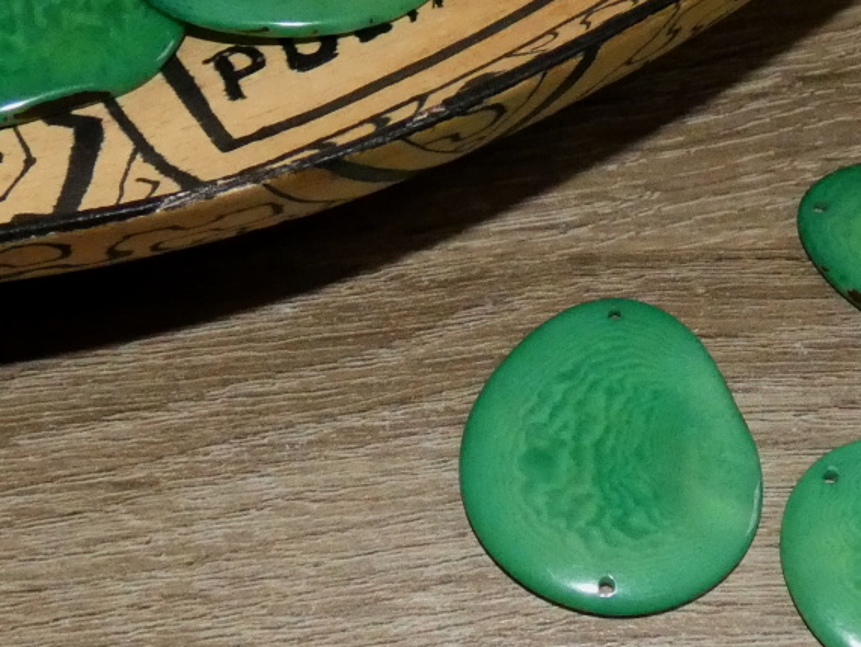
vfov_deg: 49.1
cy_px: 422
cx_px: 576
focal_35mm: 28
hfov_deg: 61.8
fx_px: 697
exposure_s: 1/60
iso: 800
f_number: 2.8
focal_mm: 3.6
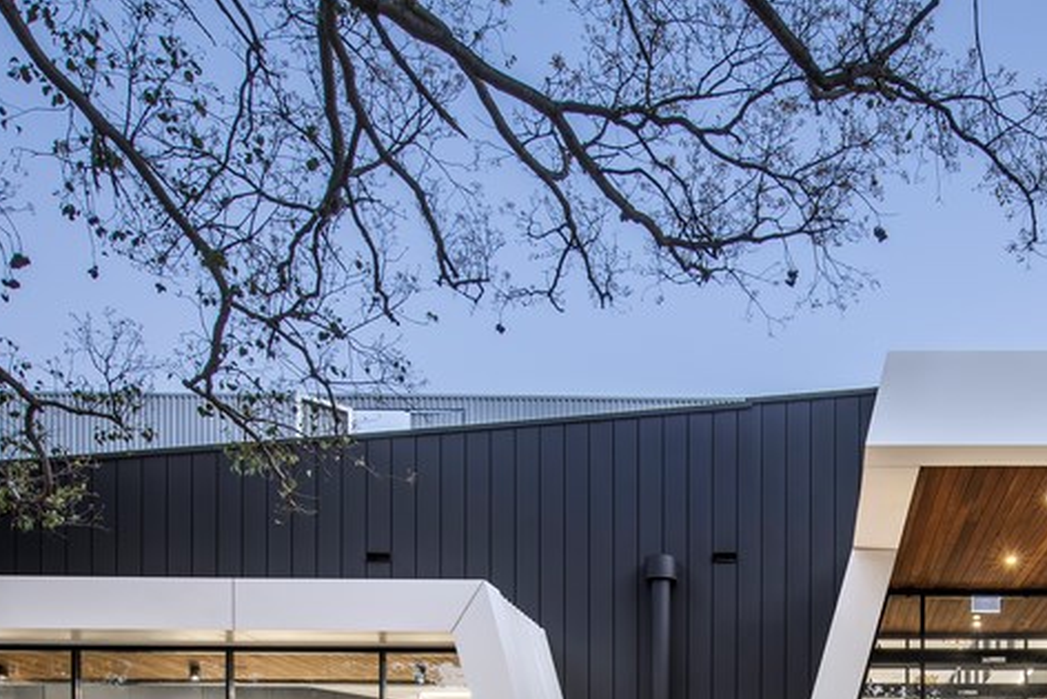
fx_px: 1164
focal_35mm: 40
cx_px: 823
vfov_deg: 28.1
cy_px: 890
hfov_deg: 46.2
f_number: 11
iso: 64
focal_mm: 14
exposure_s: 1/1.25
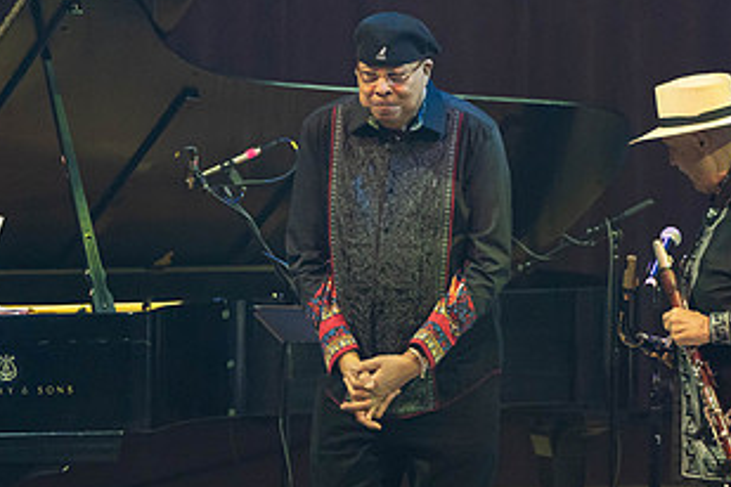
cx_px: 489
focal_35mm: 622
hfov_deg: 3.3
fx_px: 12629
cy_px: 254
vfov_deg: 2.2
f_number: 5.6
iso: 2500
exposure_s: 1/160
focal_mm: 268
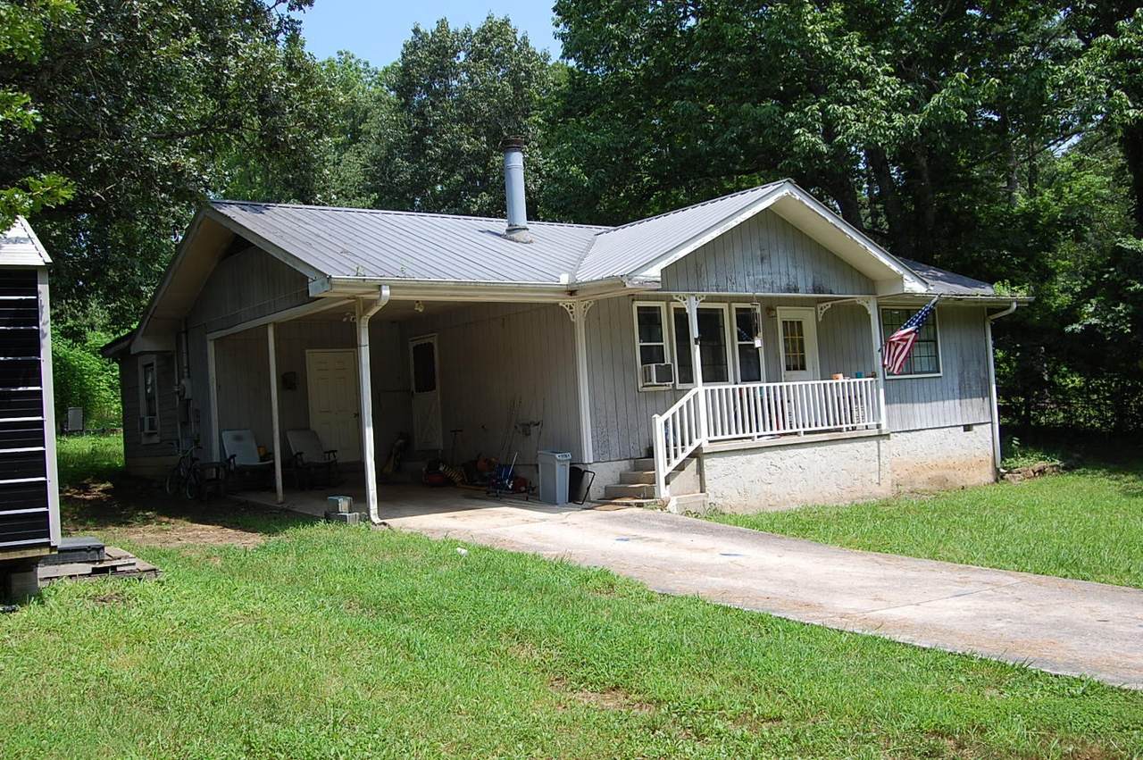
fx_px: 1094
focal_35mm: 34
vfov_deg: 38.3
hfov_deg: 55.1
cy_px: 380
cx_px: 572
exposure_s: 1/250
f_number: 8
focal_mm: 23
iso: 200
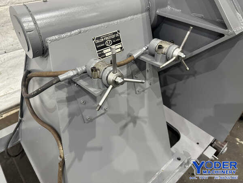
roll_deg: -1.5
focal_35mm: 24
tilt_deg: -39.4
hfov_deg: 71.6
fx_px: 168
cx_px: 122
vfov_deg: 56.8
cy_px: 92
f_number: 1.78
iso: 250
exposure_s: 1/60
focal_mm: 6.86
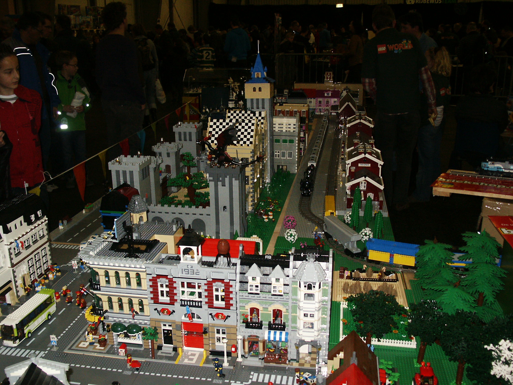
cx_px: 256
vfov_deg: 40.7
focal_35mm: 35
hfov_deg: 52.6
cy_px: 192
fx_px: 519
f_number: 3
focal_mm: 7.18
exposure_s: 1/45
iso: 200
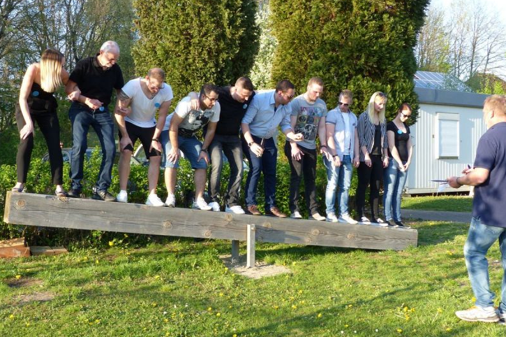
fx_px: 604
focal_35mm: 43
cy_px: 161
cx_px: 253
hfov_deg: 45.4
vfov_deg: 31.2
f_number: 4
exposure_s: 1/160
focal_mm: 7.4
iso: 100
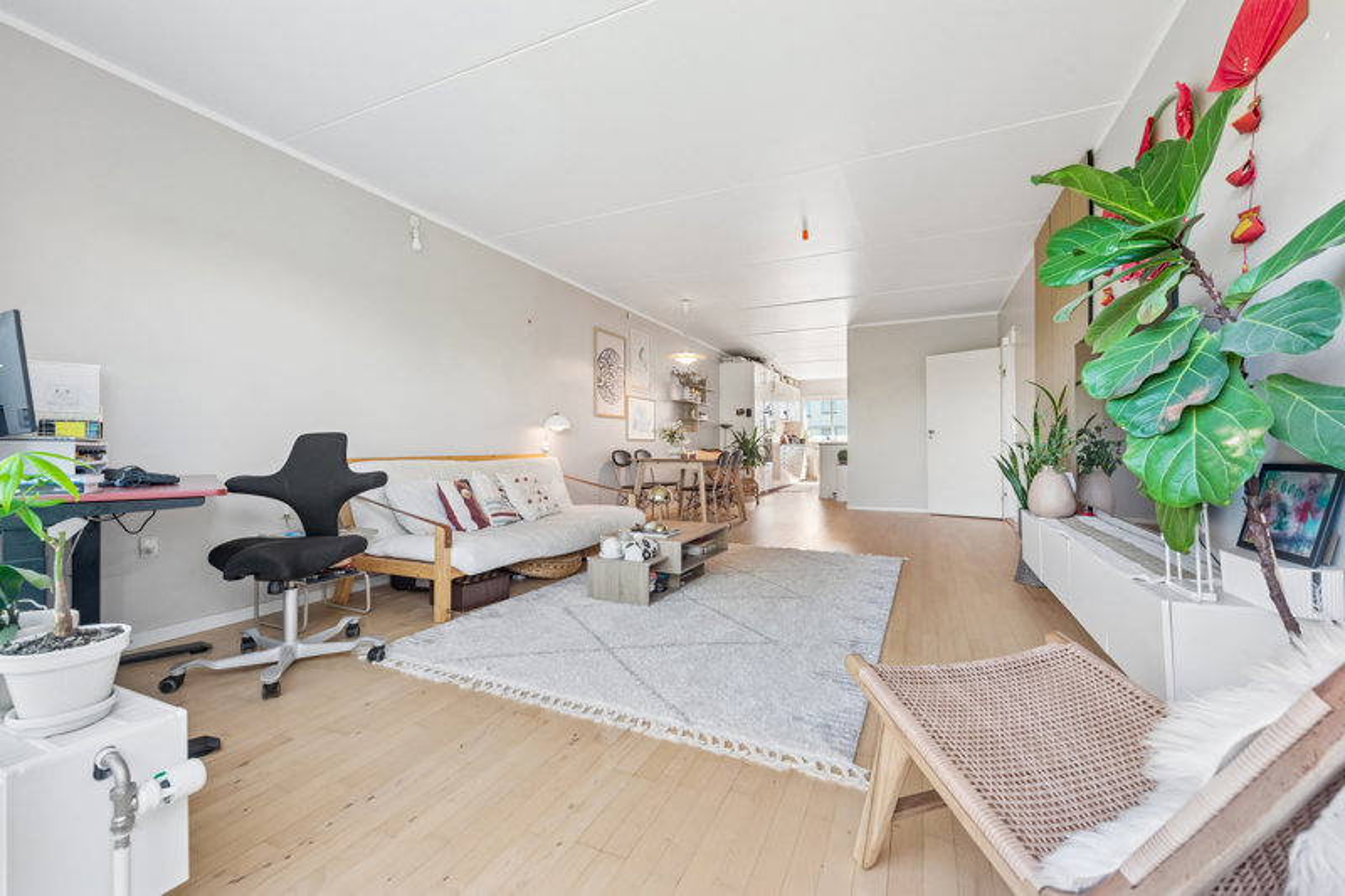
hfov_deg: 100.4
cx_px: 672
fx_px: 560
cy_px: 448
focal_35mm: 15
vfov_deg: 77.3
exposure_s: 1/13
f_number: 10
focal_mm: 15
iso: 200
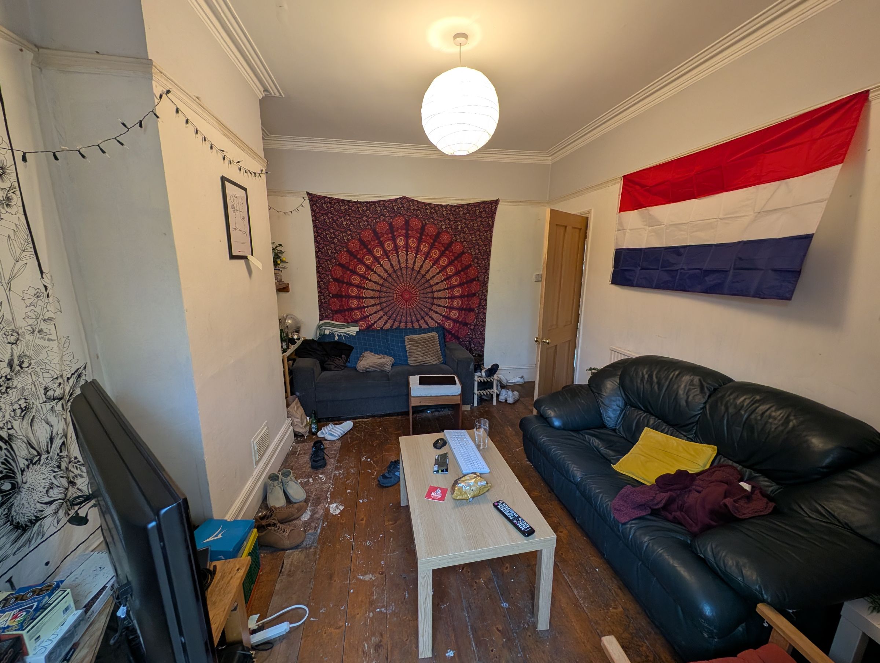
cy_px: 332
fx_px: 305
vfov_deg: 94.6
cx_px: 440
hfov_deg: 110.5
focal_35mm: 12
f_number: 1.95
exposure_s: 1/23.8
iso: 79
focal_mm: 2.23
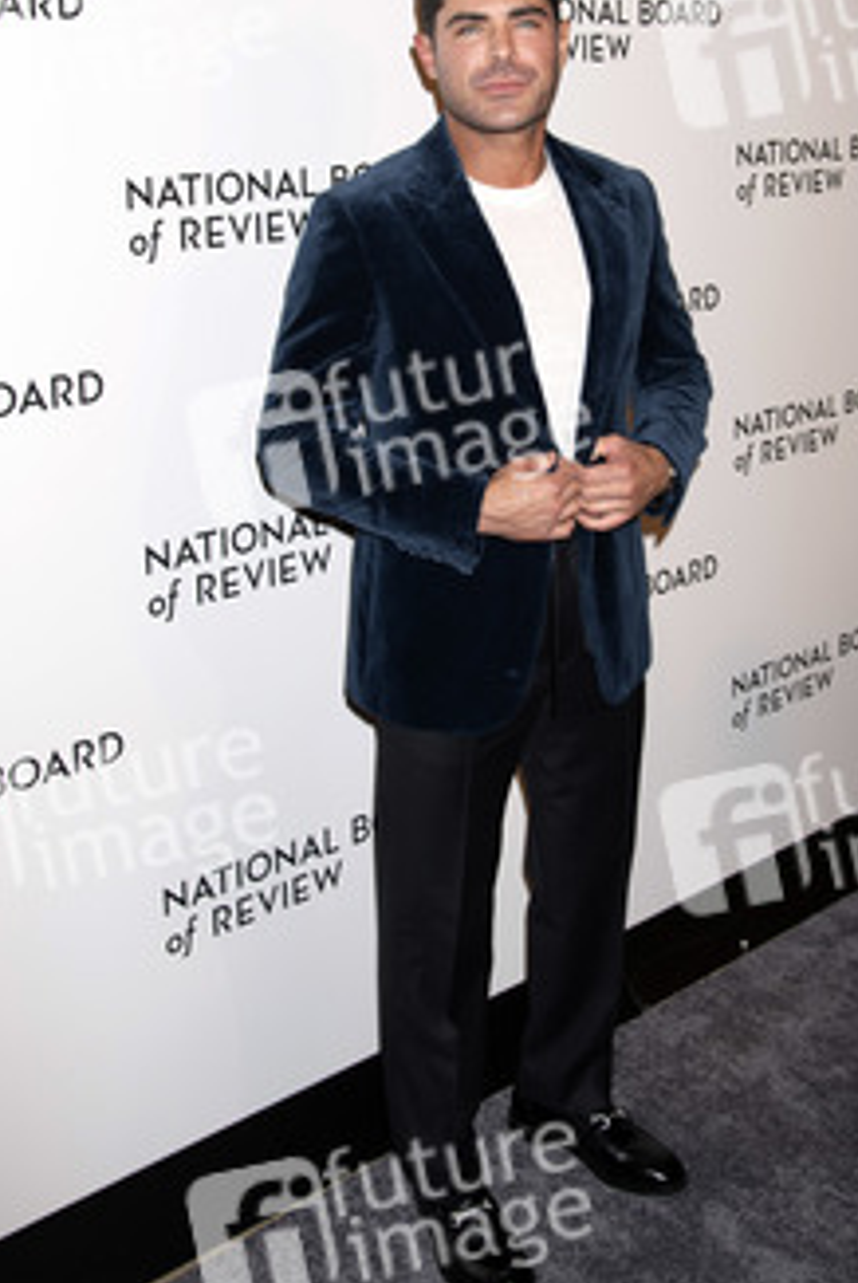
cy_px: 626
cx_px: 506
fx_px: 1356
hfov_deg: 35.0
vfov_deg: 50.6
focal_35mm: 38
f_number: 5.6
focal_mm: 31
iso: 400
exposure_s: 1/200
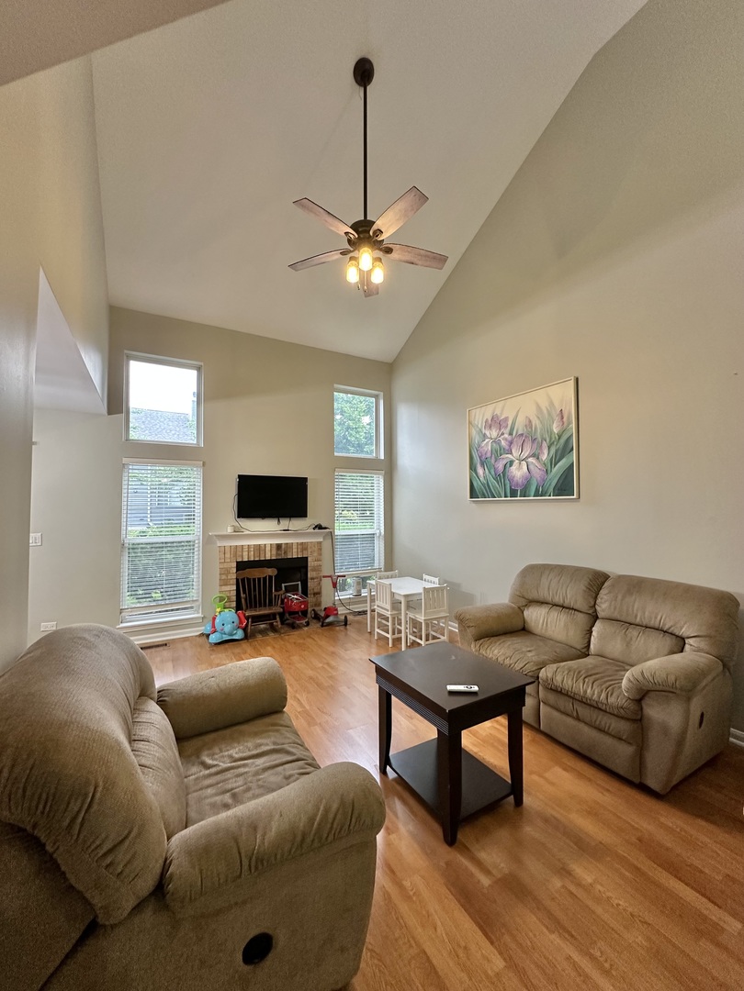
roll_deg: -0.2
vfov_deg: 102.1
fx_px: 401
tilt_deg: +2.8
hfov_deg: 85.7
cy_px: 496
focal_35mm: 14
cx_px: 372
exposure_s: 1/60
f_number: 2.2
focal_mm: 2.22
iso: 250
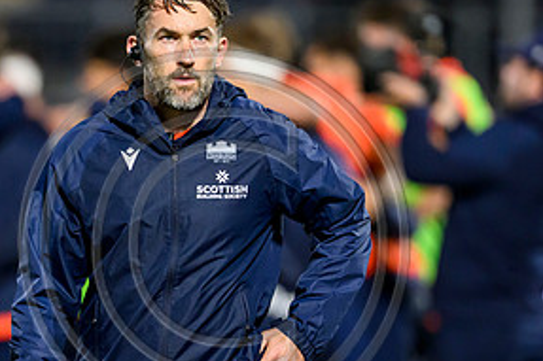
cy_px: 241
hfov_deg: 2.6
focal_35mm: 809
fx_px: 12195
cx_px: 214
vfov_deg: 1.7
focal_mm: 400
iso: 5000
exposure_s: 1/800
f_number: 2.8
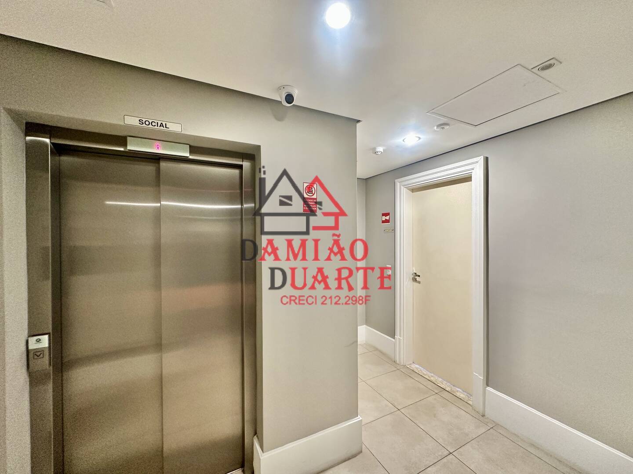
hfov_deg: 102.1
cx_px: 316
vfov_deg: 85.7
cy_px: 237
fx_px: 256
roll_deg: +0.3
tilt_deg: -0.5
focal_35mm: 14
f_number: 2.2
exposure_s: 1/60
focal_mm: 2.22
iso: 250
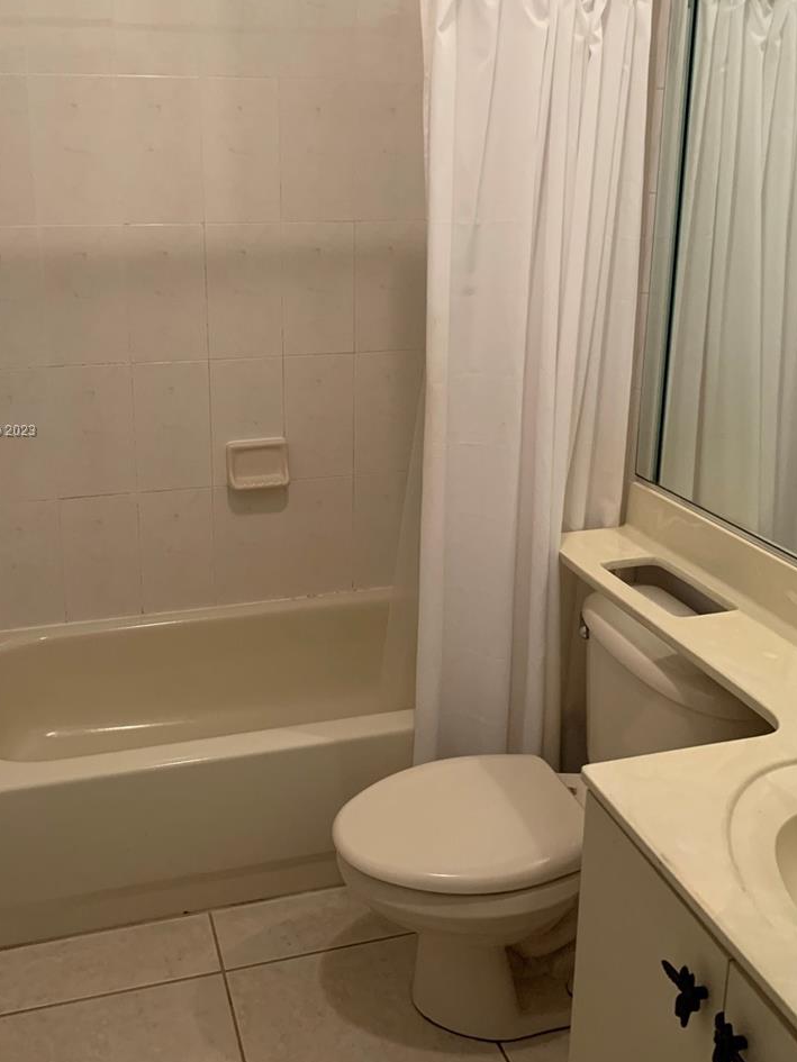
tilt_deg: -14.1
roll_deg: +0.7
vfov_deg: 55.0
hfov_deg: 42.8
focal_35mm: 33
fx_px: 1013
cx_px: 336
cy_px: 432
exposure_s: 1/40
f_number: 1.8
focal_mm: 4.25
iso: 320
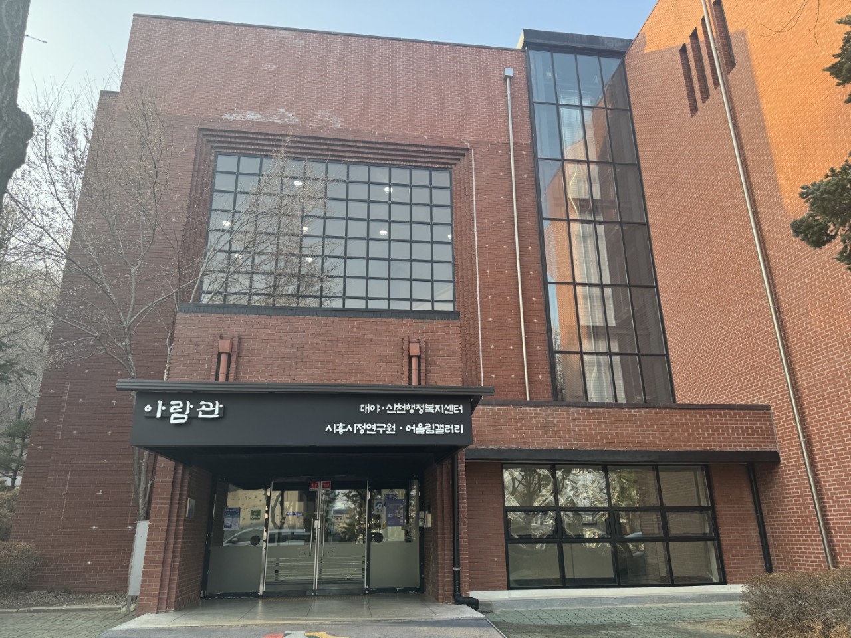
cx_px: 426
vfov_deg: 56.8
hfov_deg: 71.6
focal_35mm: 24
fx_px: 590
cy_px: 319
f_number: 1.78
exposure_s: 1/370
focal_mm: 6.76
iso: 80
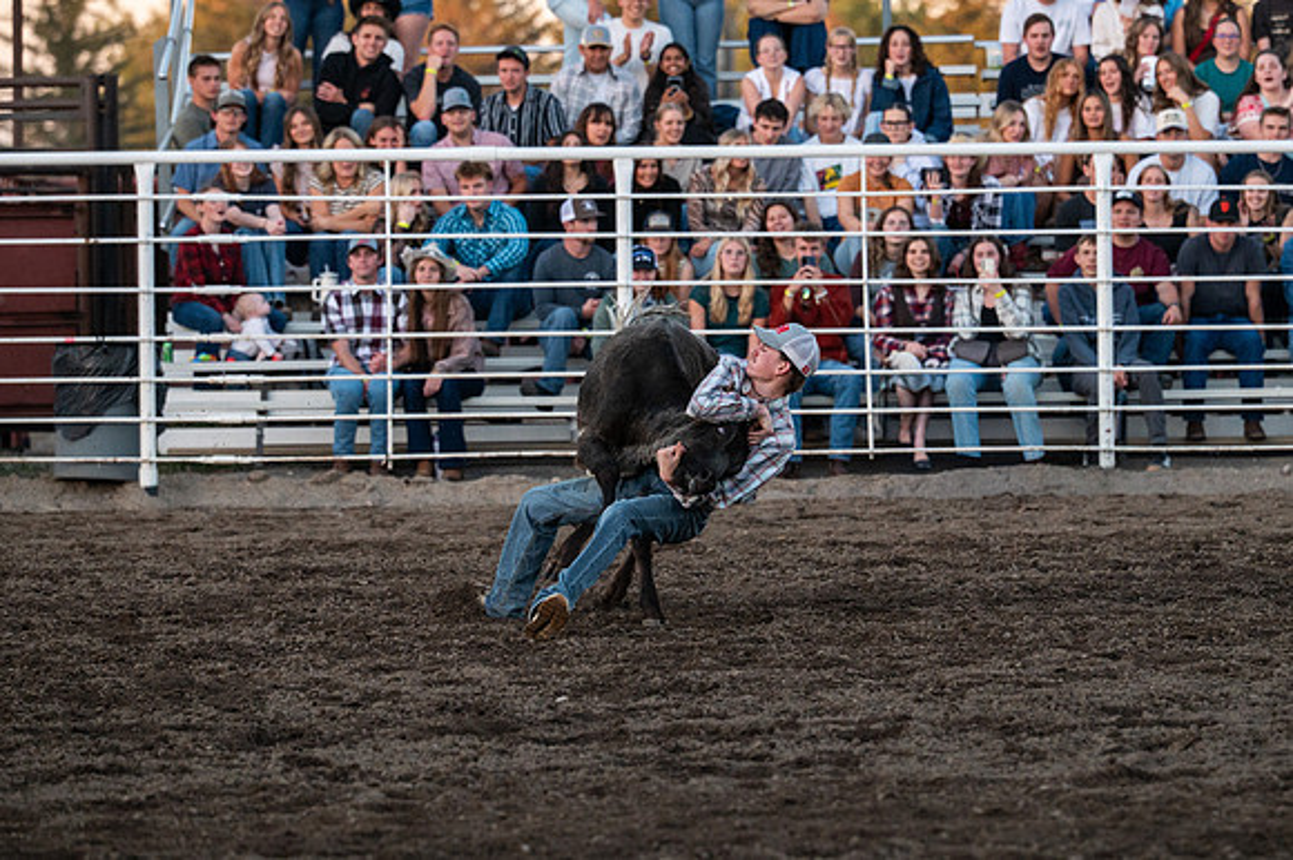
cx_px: 710
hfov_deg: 8.3
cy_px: 378
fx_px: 8866
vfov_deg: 5.6
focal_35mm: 247
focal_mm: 200
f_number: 4.5
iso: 1000
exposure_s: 1/1600
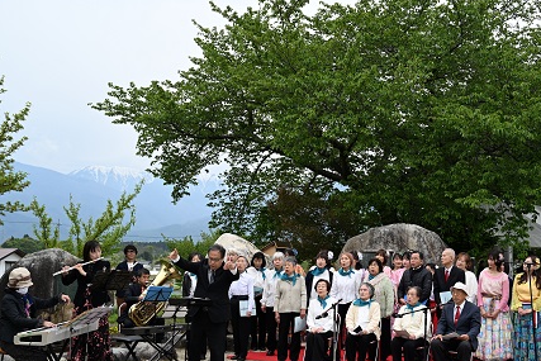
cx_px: 315
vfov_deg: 28.1
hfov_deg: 41.0
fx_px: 722
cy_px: 201
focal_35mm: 48
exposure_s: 1/1600
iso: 320
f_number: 4.5
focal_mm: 41
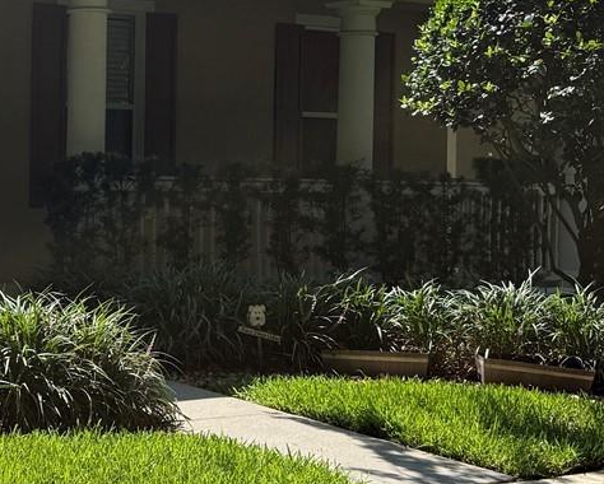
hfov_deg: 22.7
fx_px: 1413
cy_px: 150
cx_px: -69
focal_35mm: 79
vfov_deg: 19.4
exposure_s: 1/3759
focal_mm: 6.76
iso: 100
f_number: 1.78
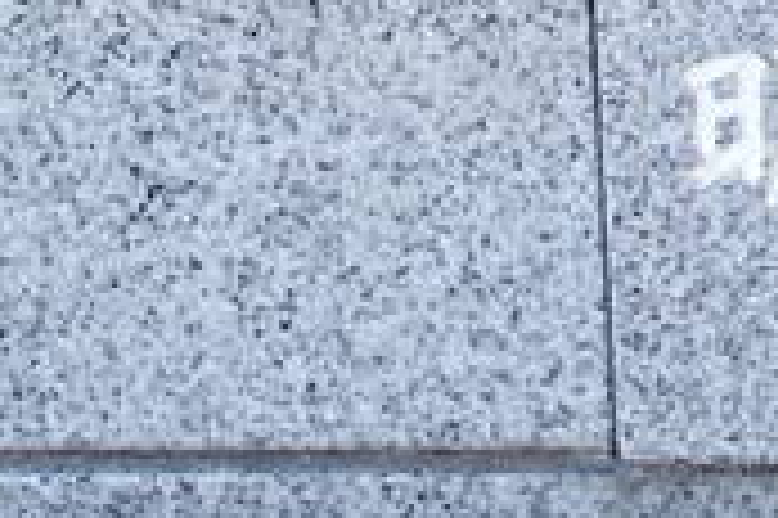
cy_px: -685
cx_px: 1677
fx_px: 5549
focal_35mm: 257
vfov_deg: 5.2
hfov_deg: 7.6
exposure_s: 1/80
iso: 125
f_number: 4
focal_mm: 13.53
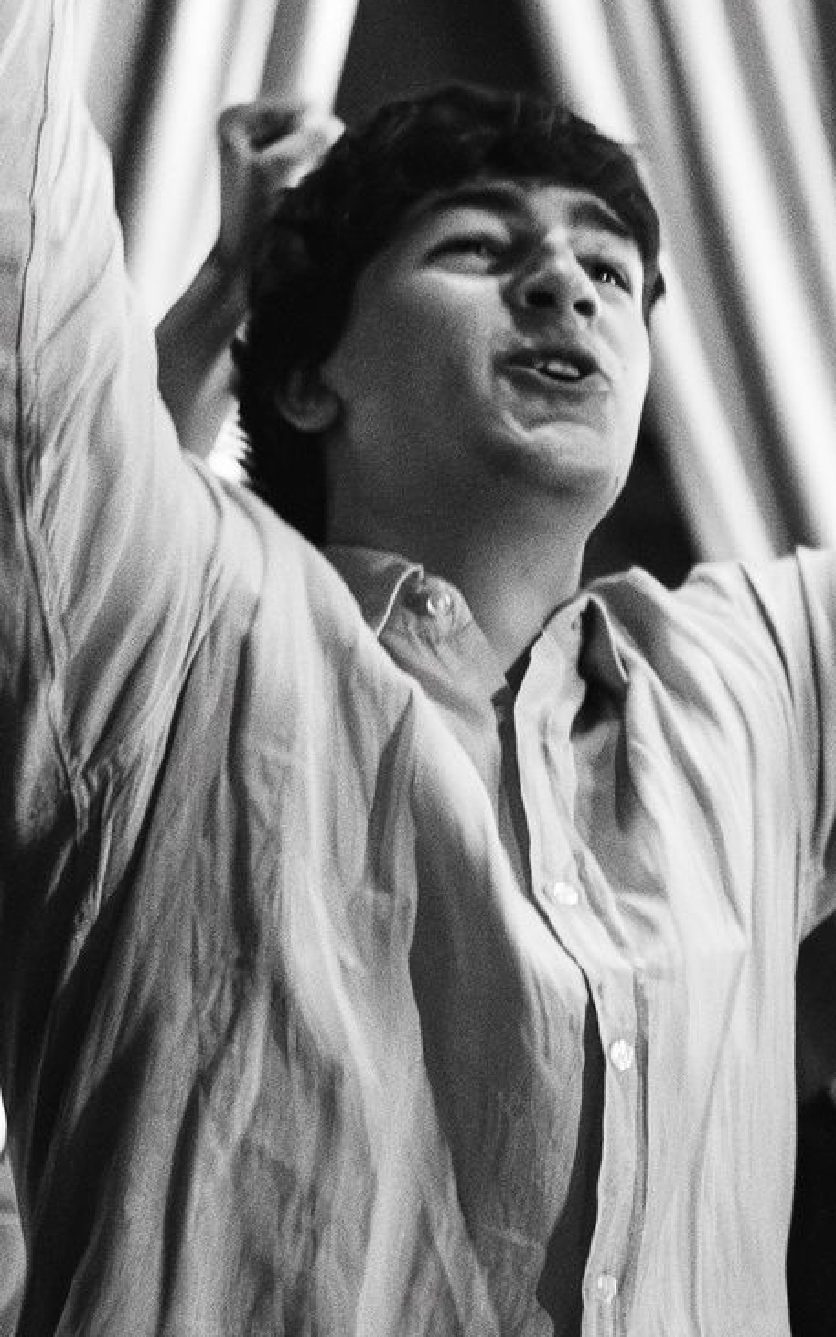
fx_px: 4556
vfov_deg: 16.7
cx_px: 1112
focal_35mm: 125
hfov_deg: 10.2
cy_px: 820
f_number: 1.6
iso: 16000
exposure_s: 1/160
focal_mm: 35
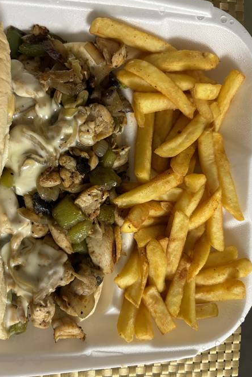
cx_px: 101
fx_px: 315
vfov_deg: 61.9
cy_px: 185
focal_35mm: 30
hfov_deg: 43.4
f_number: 1.6
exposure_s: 1/60
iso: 320
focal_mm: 5.96
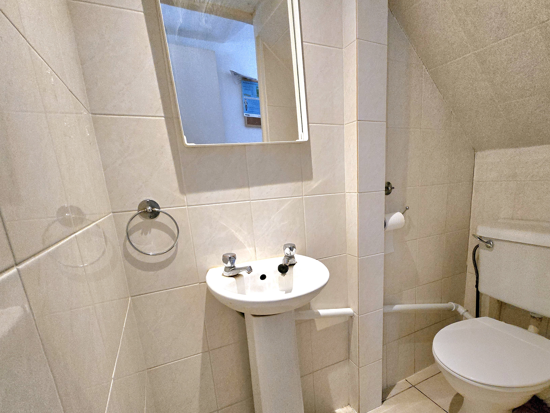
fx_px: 254
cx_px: 302
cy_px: 245
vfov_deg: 77.4
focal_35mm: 16
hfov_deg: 94.2
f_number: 2.2
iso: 1250
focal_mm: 2.2
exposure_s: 1/50.3
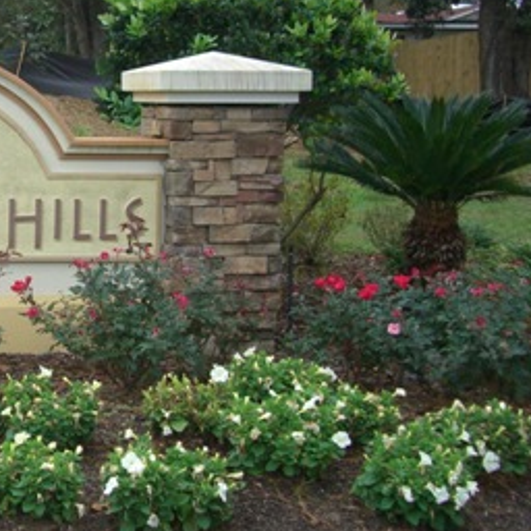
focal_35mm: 84
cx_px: -66
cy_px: 205
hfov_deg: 19.7
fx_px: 1458
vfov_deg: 20.6
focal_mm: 7.9
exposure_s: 1/200
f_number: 2.8
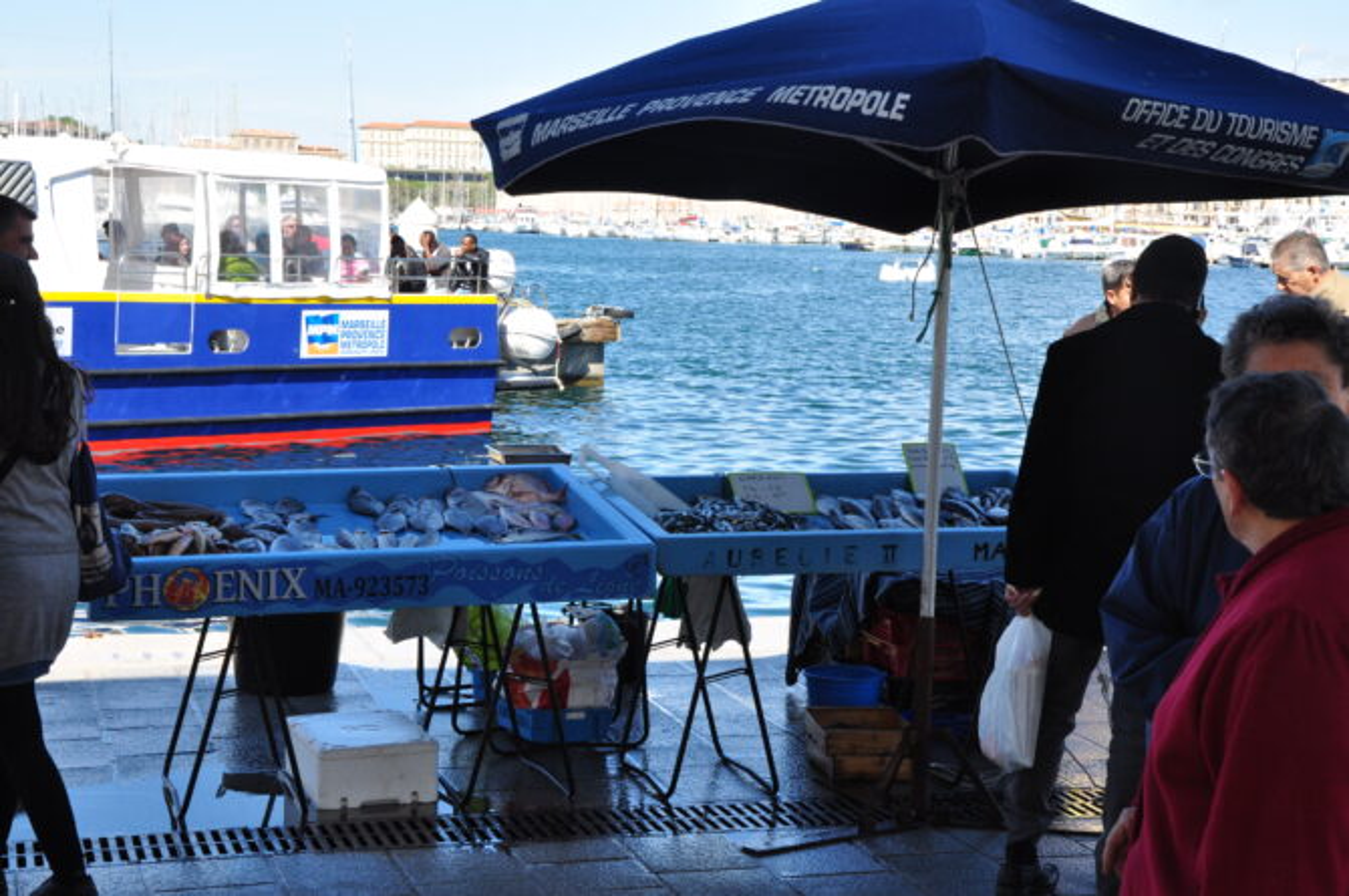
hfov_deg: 29.9
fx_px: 2526
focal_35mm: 68
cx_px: 674
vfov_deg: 20.1
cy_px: 448
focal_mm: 45
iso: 400
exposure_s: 1/320
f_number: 10
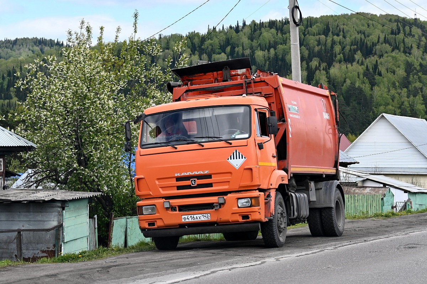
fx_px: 1245
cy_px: 142
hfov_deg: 19.5
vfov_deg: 13.0
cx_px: 214
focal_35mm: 105
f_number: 5
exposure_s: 1/1250
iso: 400
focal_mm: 70
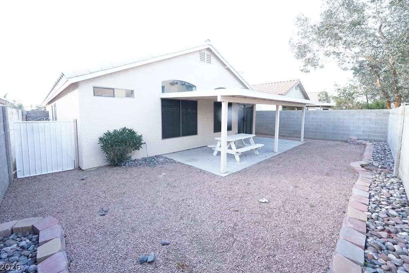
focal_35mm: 15
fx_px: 170
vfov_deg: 77.2
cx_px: 197
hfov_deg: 100.4
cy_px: 127
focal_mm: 14
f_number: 8
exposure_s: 1/125
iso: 2000
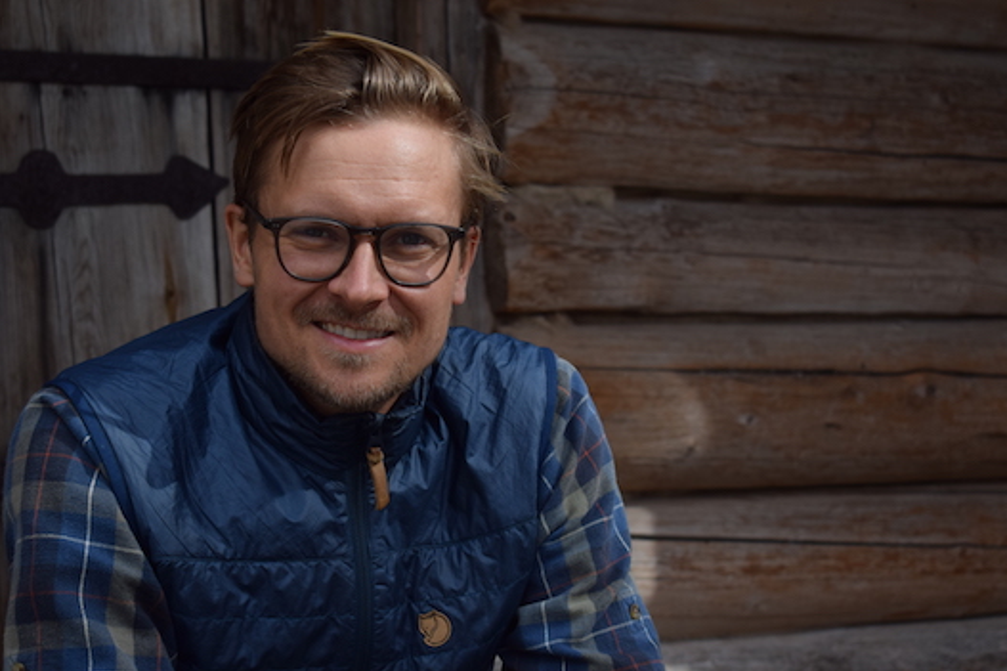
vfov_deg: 16.6
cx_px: 470
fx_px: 2293
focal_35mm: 82
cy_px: 377
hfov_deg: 24.8
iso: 100
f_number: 5.3
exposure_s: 1/320
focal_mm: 48
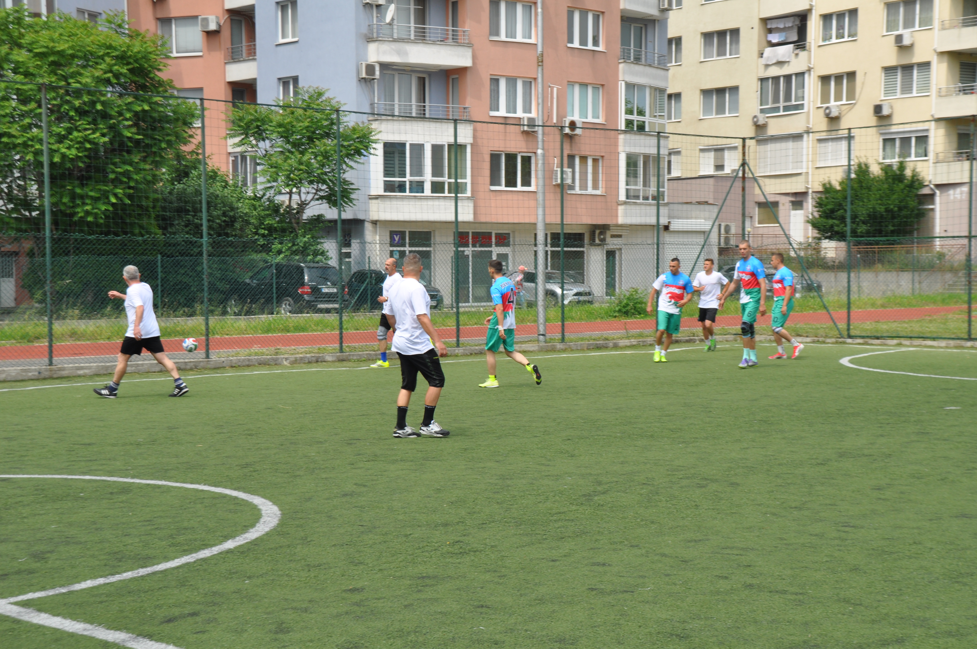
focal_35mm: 60
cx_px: 488
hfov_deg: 33.4
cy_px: 324
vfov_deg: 22.6
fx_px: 1626
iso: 200
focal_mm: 40
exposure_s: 1/320
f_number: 9
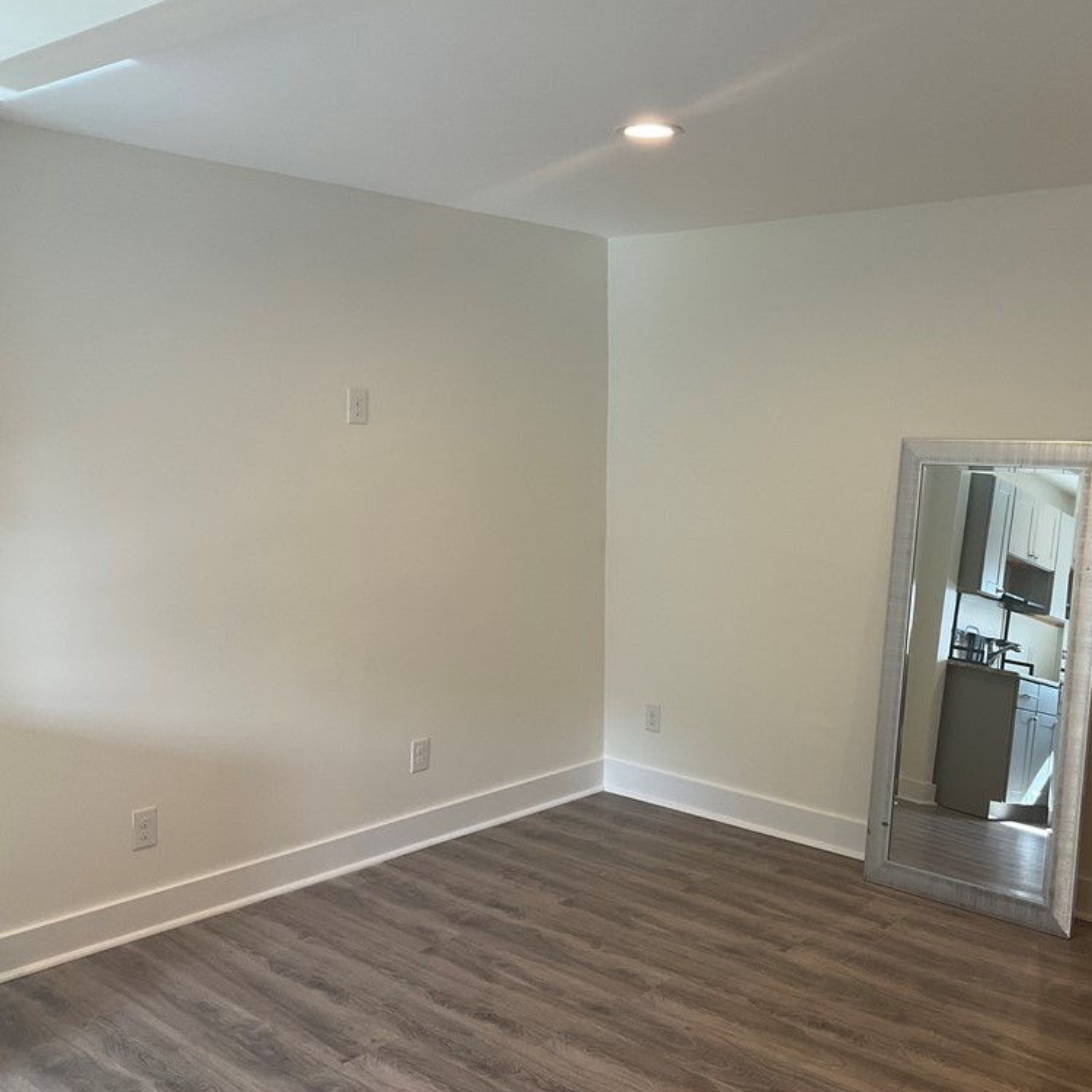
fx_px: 1249
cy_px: 534
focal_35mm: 35
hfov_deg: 46.8
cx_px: 676
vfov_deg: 47.2
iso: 32
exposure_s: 1/60
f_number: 1.8
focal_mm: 3
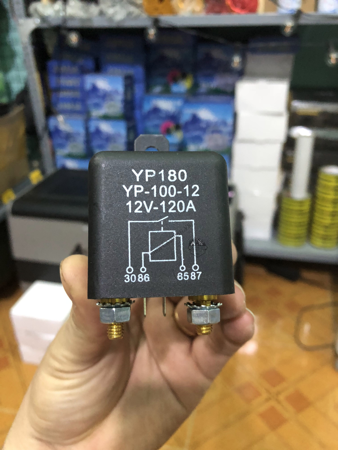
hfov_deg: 48.2
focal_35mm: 29
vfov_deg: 61.7
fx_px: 378
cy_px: 225
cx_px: 169
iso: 100
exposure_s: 1/4
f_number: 1.8
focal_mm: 3.99
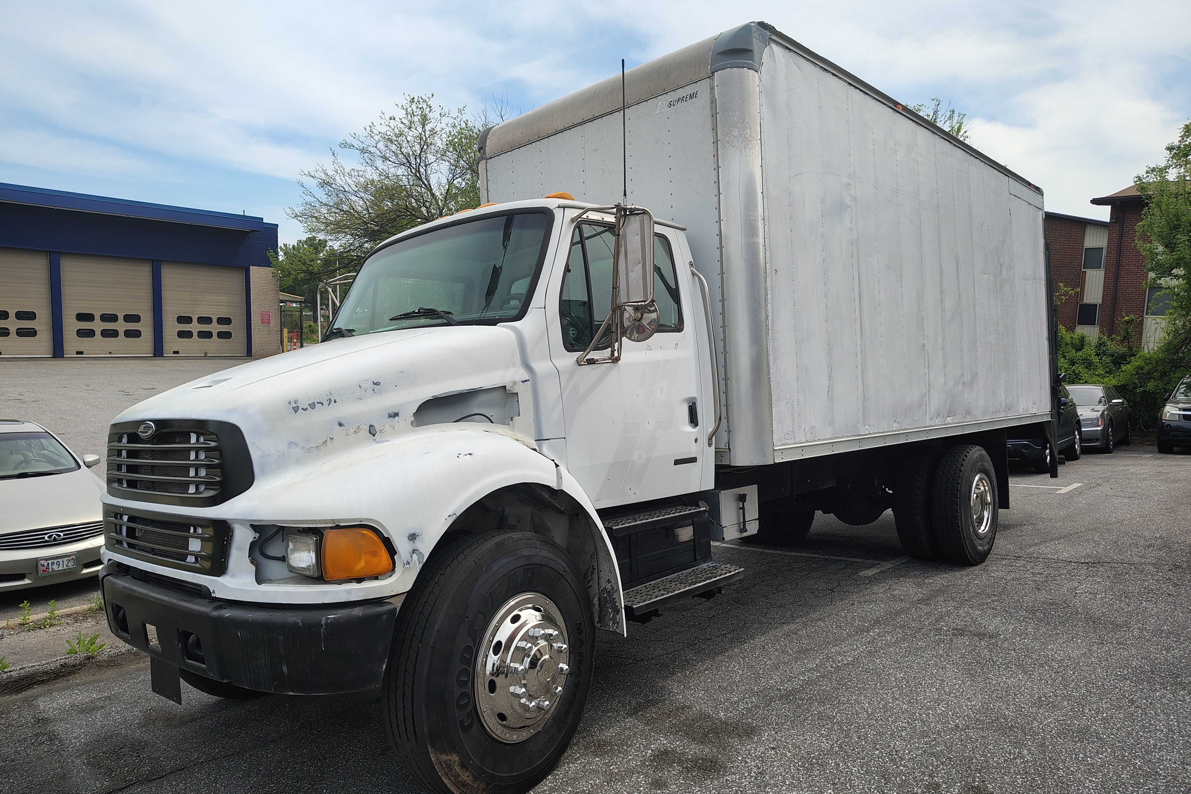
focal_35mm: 25
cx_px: 595
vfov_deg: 51.3
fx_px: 827
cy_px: 412
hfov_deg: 71.5
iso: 100
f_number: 1.8
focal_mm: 5.56
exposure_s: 1/1282
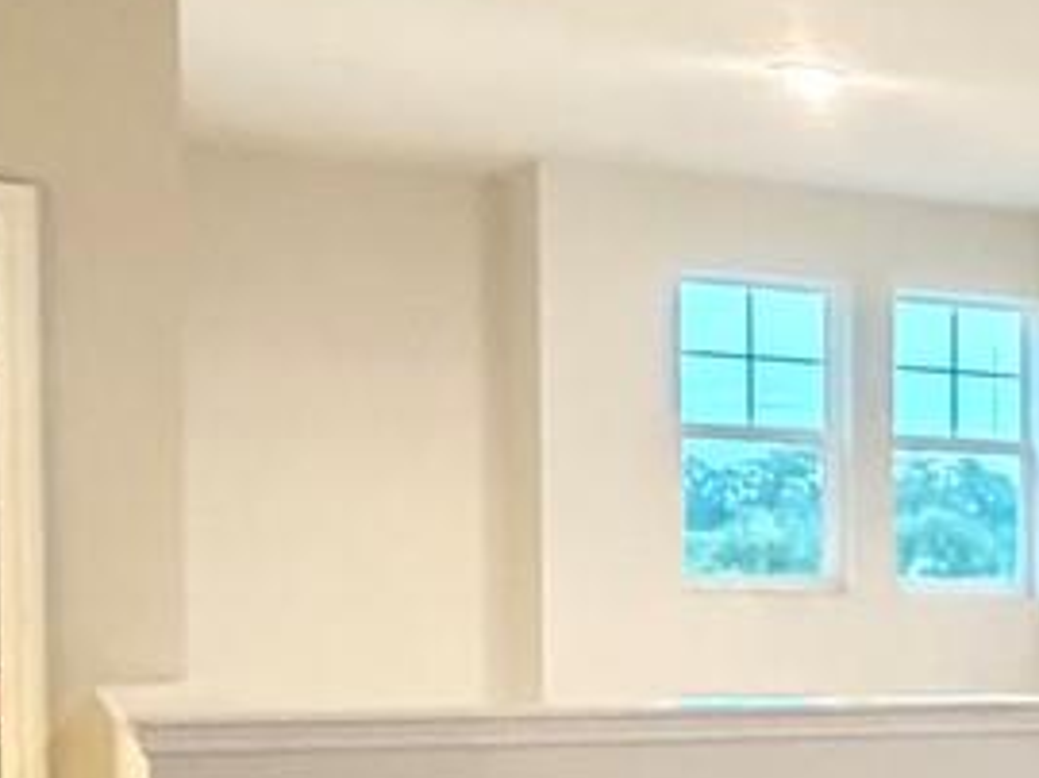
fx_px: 2489
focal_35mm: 83
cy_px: 716
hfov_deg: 16.7
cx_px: 2159
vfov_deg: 17.5
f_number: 2.2
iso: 1000
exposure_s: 1/40
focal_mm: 2.22
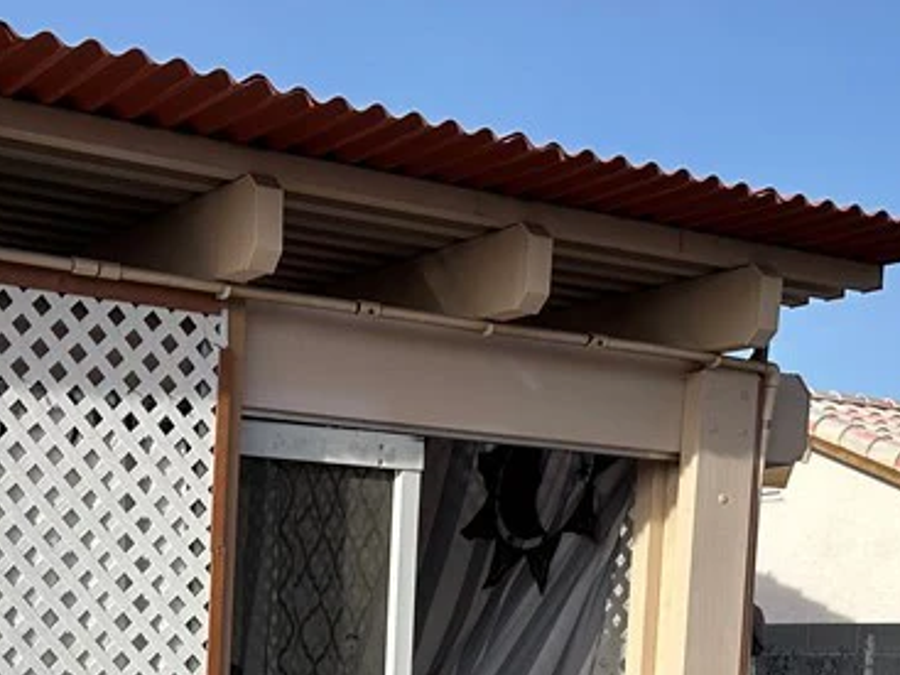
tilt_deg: -4.5
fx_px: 1741
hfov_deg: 28.3
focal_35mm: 67
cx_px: 169
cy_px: 803
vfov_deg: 20.5
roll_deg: -2.6
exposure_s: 1/3861
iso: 80
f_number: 1.78
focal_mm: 6.86
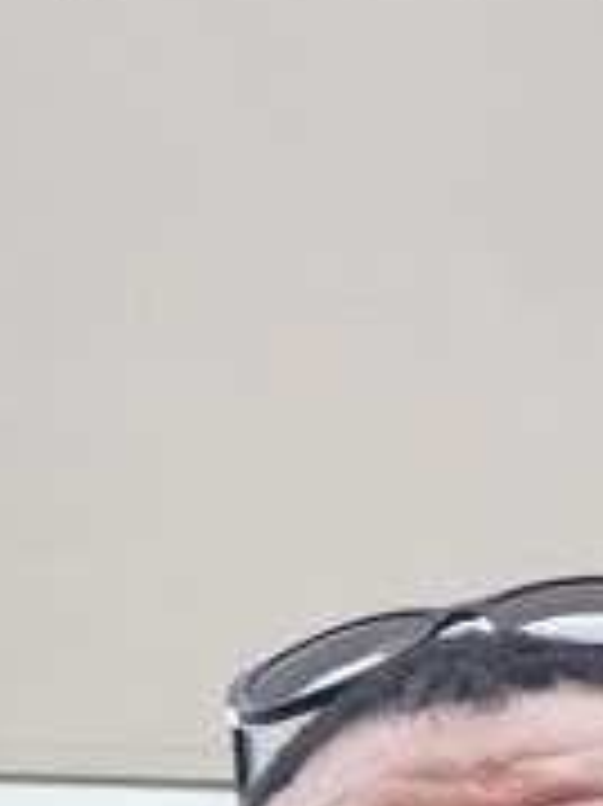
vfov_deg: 21.4
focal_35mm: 87
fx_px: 2023
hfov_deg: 16.7
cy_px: 883
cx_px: 562
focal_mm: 2.77
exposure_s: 1/100
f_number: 2
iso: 136
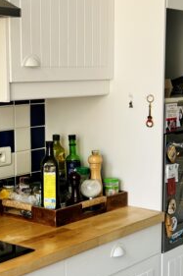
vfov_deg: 26.3
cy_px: 159
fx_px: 588
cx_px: 40
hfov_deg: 17.6
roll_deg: +1.0
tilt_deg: -8.6
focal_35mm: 77
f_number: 1.5
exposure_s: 1/121
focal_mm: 5.7
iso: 32
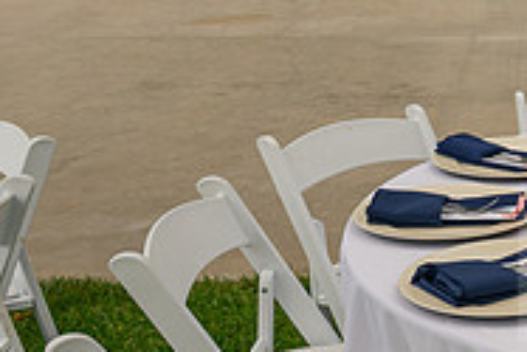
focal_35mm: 76
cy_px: 275
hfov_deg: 22.4
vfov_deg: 17.8
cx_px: 764
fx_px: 1113
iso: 200
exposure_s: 1/200
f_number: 5.6
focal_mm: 24.5
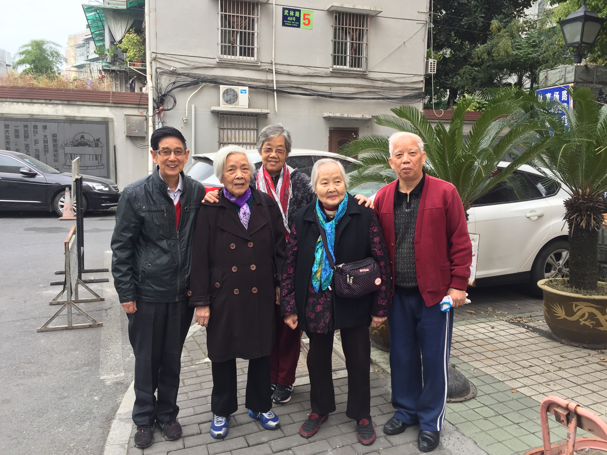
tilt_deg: -6.7
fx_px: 509
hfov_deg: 61.7
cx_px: 304
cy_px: 228
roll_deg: -2.0
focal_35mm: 29
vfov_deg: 48.2
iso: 32
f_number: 2.2
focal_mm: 4.15
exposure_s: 1/100
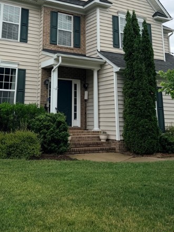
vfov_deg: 42.6
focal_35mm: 42
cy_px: 43
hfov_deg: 34.2
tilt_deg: +15.4
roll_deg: -1.3
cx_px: 67
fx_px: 282
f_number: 1.78
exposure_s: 1/3953
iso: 80
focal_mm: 6.76
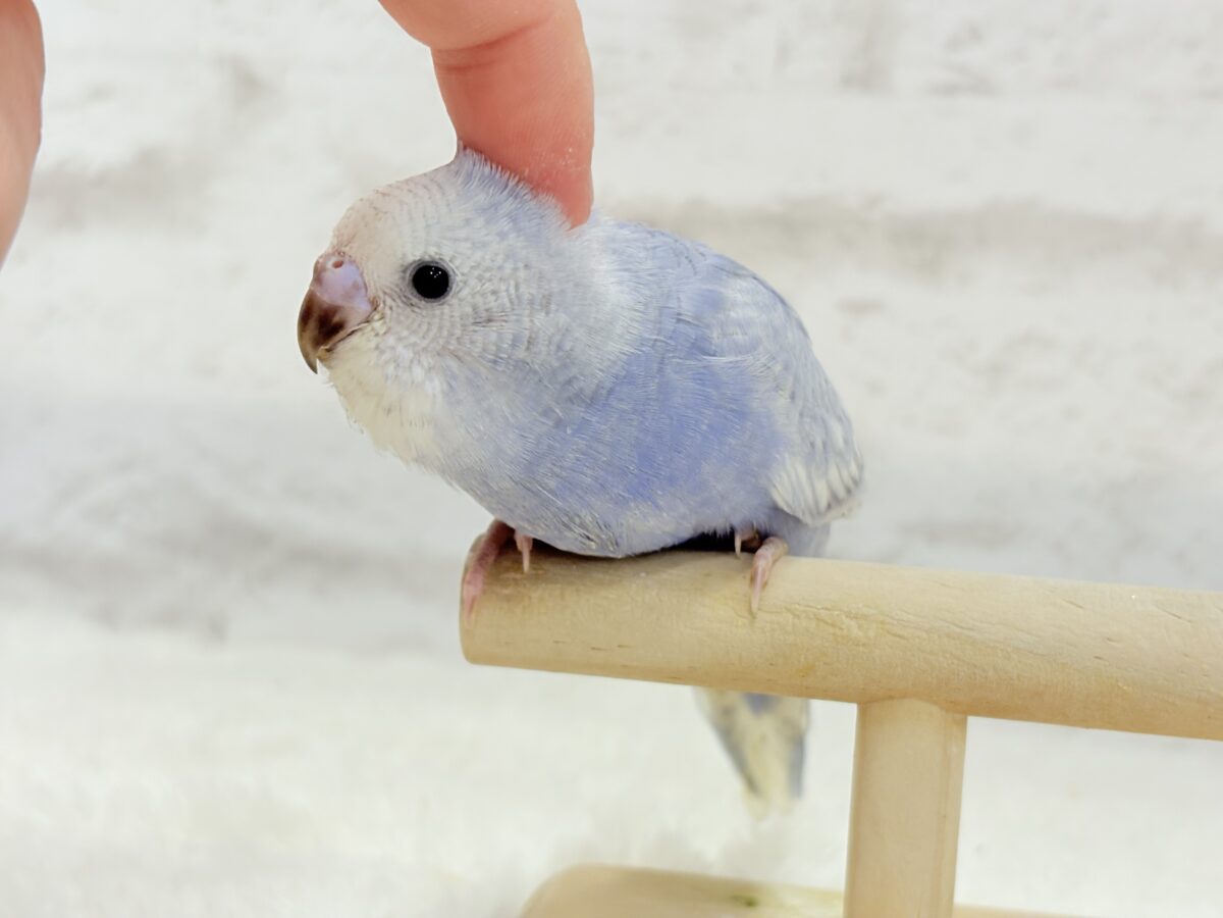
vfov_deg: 28.0
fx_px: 1837
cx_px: 612
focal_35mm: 52
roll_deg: -2.3
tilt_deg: -9.4
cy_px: 459
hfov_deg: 36.8
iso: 64
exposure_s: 1/100
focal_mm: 5.96
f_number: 1.6
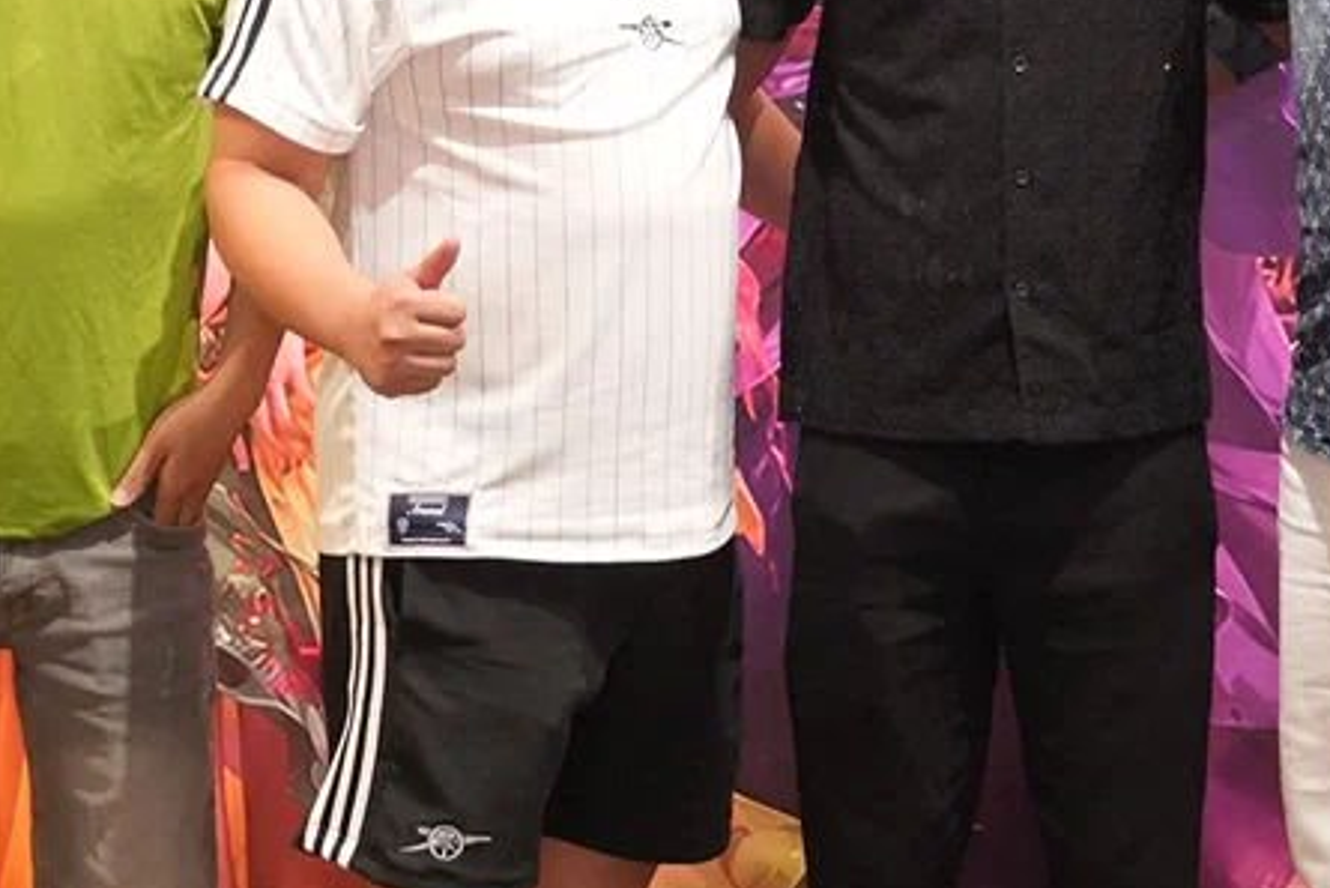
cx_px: 944
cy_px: -208
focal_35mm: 138
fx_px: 5100
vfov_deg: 9.8
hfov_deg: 14.8
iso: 2000
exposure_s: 1/125
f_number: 4.5
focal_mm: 30
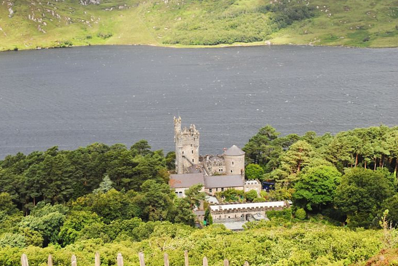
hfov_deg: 28.6
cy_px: 136
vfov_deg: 19.4
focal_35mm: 71
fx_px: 781
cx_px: 197
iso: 100
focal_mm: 45
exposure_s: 1/200
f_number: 7.1
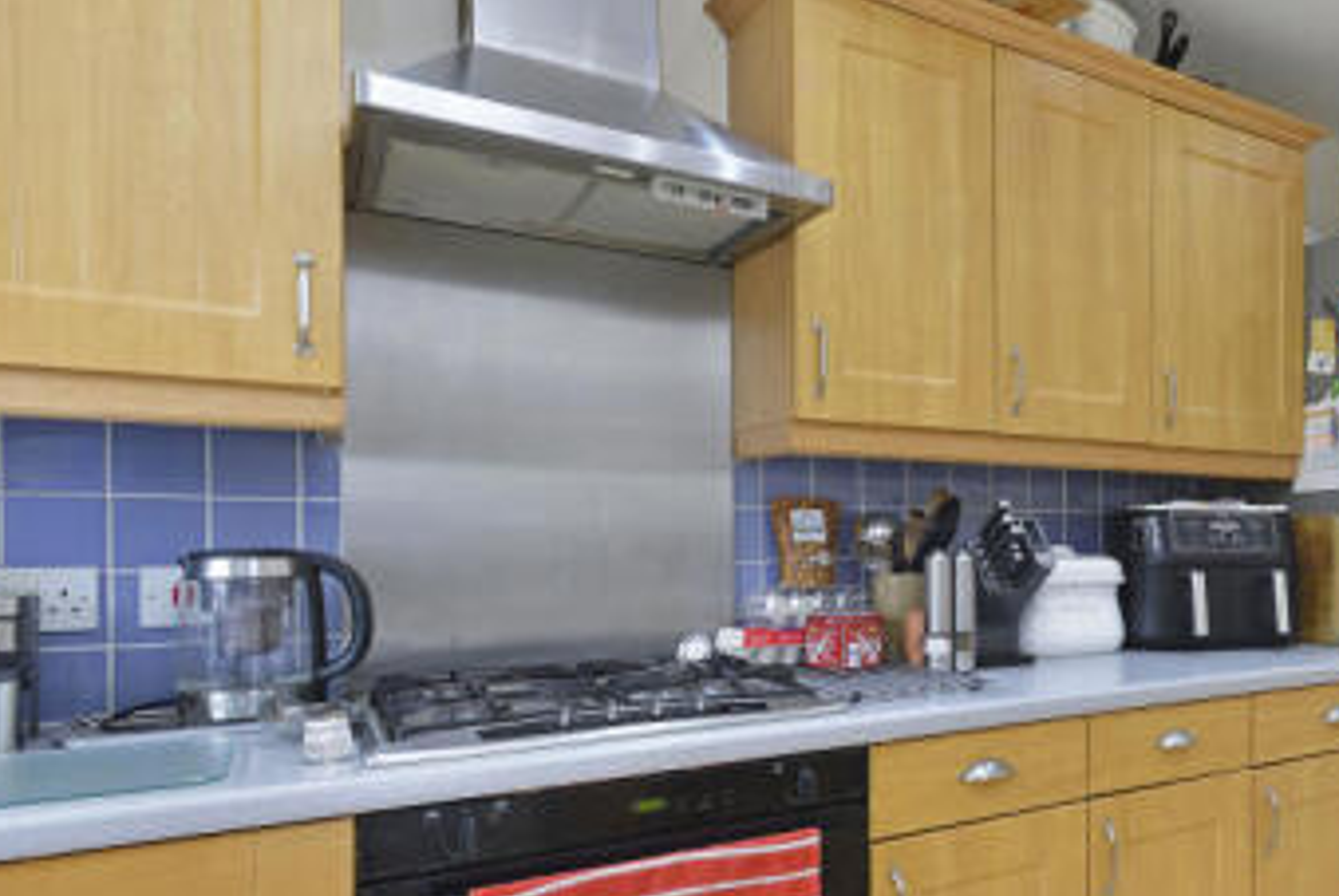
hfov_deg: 61.5
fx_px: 1006
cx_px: 1078
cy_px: 543
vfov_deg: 47.7
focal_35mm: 27
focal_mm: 14
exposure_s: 1/13
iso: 400
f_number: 7.1
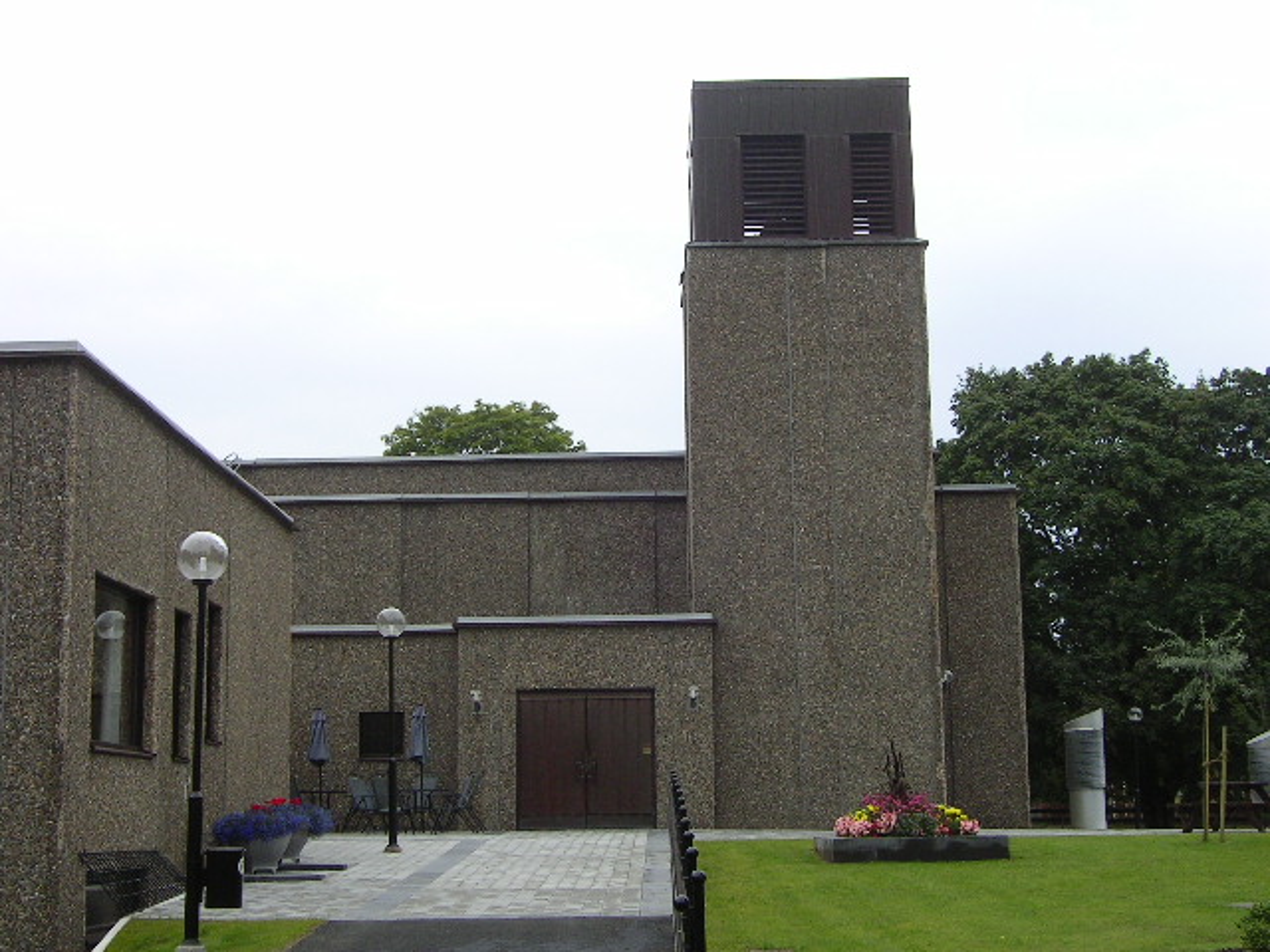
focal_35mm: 50
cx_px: 635
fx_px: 1834
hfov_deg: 38.2
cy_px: 476
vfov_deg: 29.1
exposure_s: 1/141
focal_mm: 7.9
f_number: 5.8
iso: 71
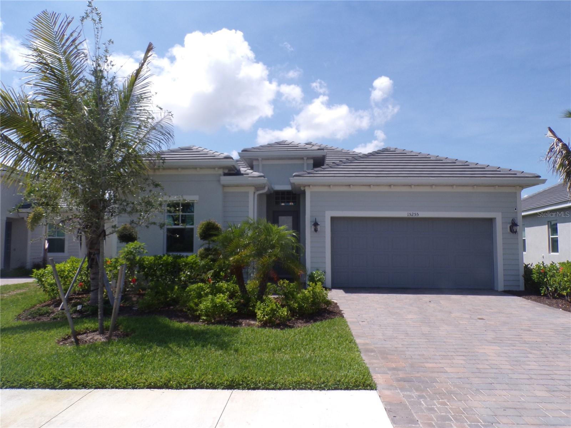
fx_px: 396
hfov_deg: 71.6
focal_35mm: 24
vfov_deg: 56.8
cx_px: 286
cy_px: 214
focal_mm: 4.3
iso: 80
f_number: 5.8
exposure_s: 1/400
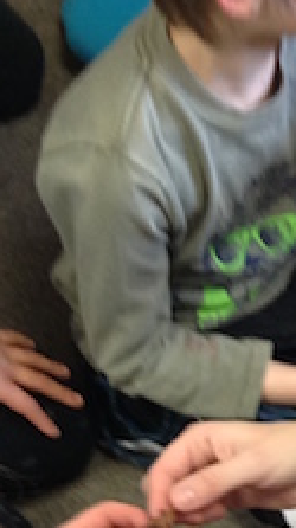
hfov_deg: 11.4
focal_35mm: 103
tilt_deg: -65.3
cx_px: 393
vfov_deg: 20.0
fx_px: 1441
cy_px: 554
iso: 80
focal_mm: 3.3
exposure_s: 1/24
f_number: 2.4
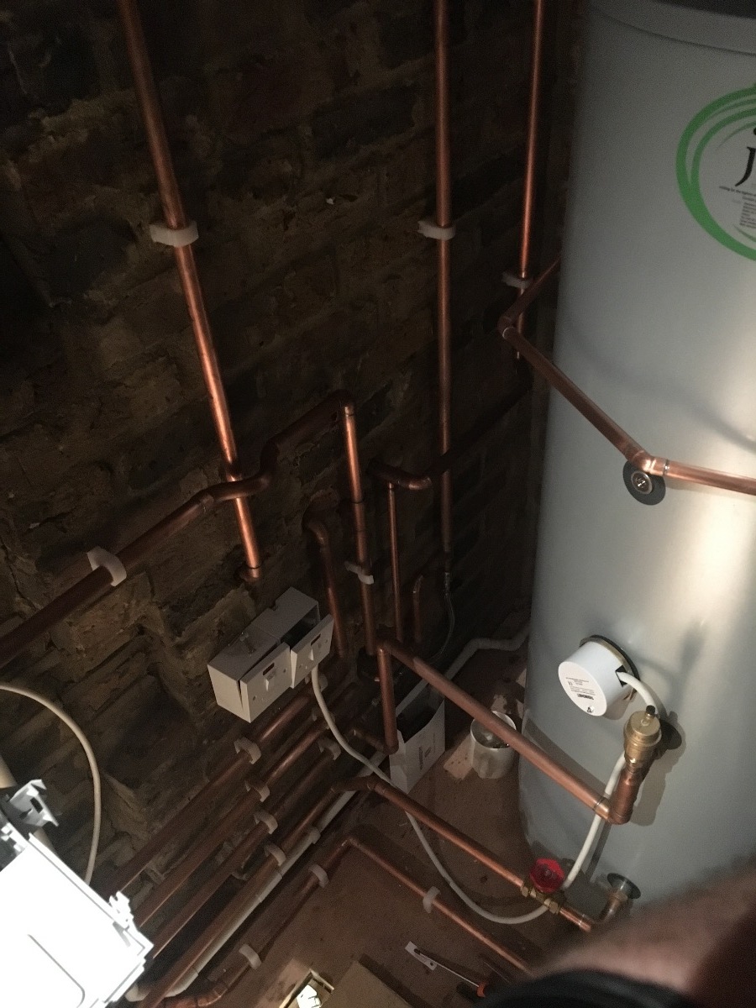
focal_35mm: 29
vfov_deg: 61.7
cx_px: 378
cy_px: 504
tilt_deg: -38.7
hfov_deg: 48.2
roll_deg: +5.0
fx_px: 844
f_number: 2.2
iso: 800
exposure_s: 1/17
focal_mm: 4.15
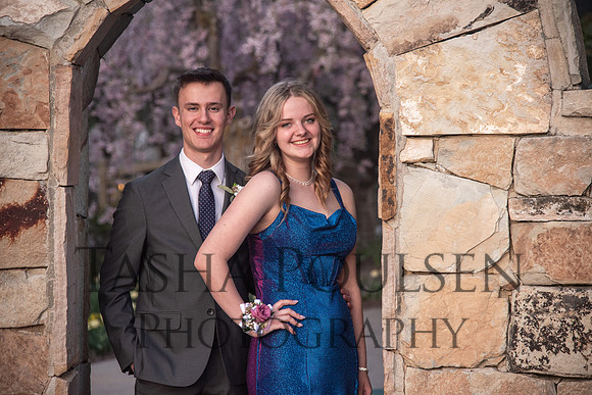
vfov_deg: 13.0
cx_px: 296
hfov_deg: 19.5
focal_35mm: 105
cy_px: 198
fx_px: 1727
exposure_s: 1/125
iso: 500
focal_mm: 105
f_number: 4.5
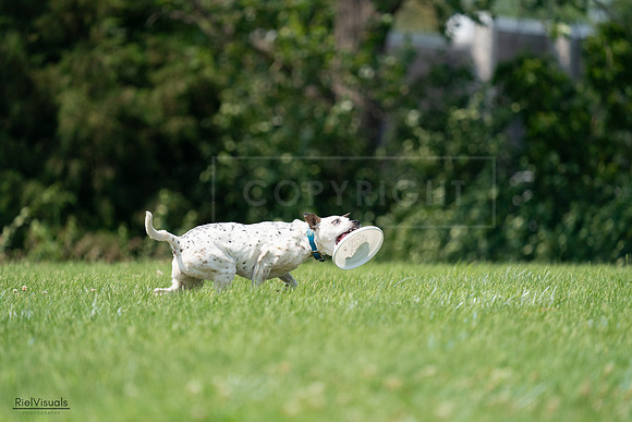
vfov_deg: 2.7
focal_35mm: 512
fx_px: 8990
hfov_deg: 4.0
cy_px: 211
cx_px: 316
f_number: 6.3
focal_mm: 512
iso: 1250
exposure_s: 1/4000
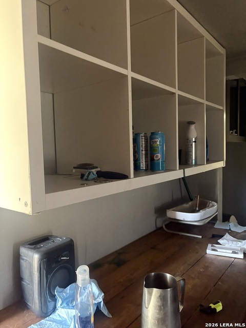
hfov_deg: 53.1
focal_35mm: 26
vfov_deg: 67.3
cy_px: 164
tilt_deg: -2.4
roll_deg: +1.1
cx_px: 123
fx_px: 246
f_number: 1.6
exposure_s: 1/30
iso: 800
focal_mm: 5.96
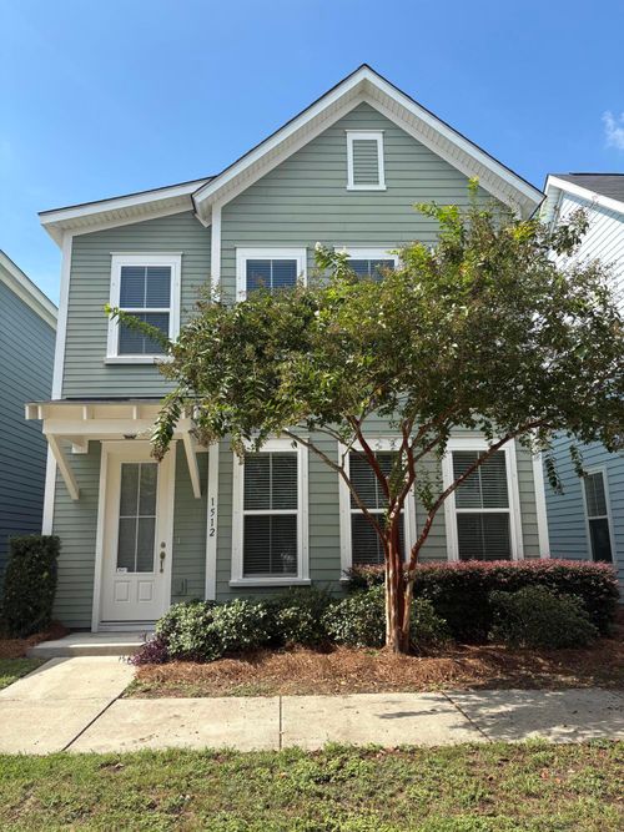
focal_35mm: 26
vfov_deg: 67.3
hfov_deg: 53.0
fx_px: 625
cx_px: 312
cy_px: 416
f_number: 1.6
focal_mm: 5.96
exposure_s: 1/2012
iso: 50
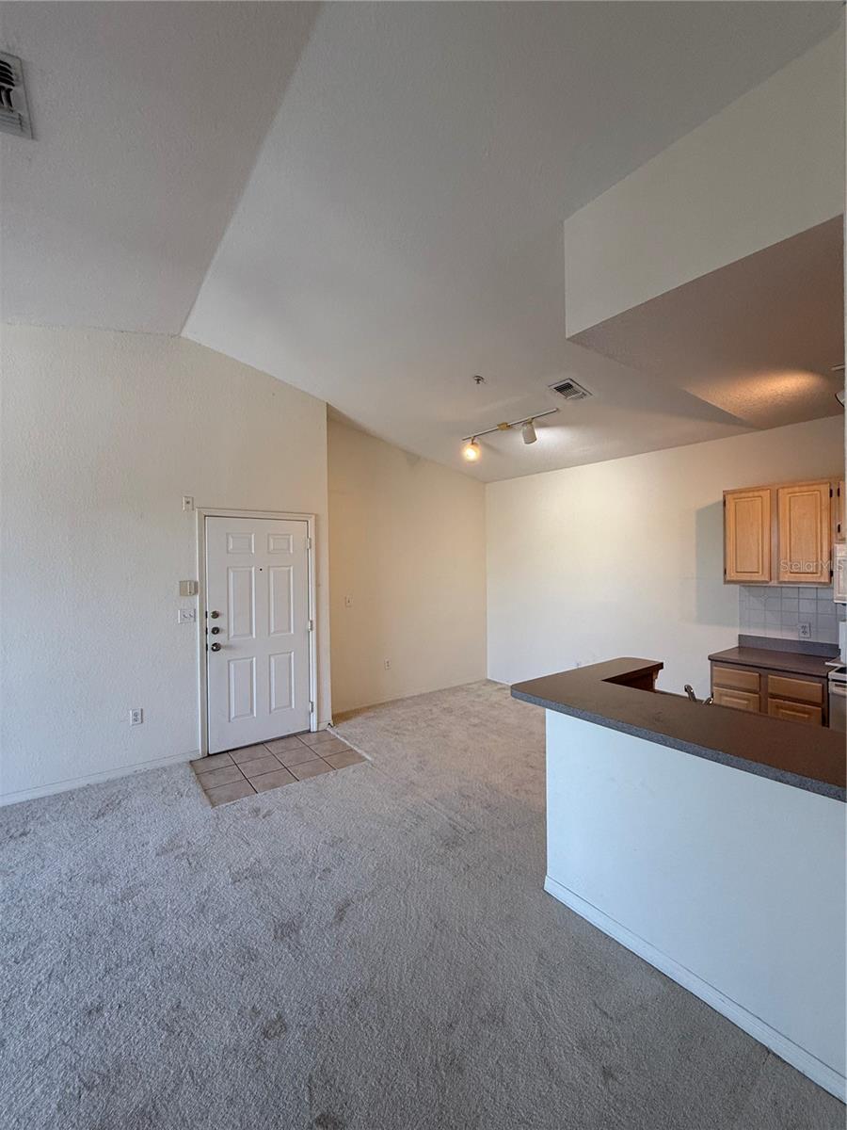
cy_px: 565
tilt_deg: -0.4
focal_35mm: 14
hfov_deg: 85.7
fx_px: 457
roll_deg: +0.2
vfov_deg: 102.1
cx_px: 424
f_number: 2.2
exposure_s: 1/120
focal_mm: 2.22
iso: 160
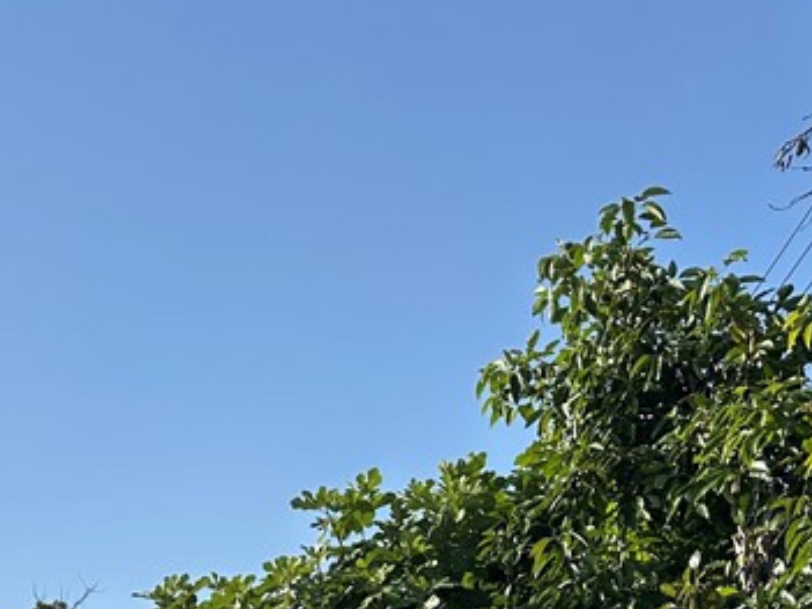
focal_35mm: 70
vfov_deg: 19.0
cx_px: -148
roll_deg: -1.9
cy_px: 857
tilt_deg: +6.8
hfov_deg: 25.2
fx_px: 1641
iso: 80
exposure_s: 1/5525
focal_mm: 6.86
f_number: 1.78
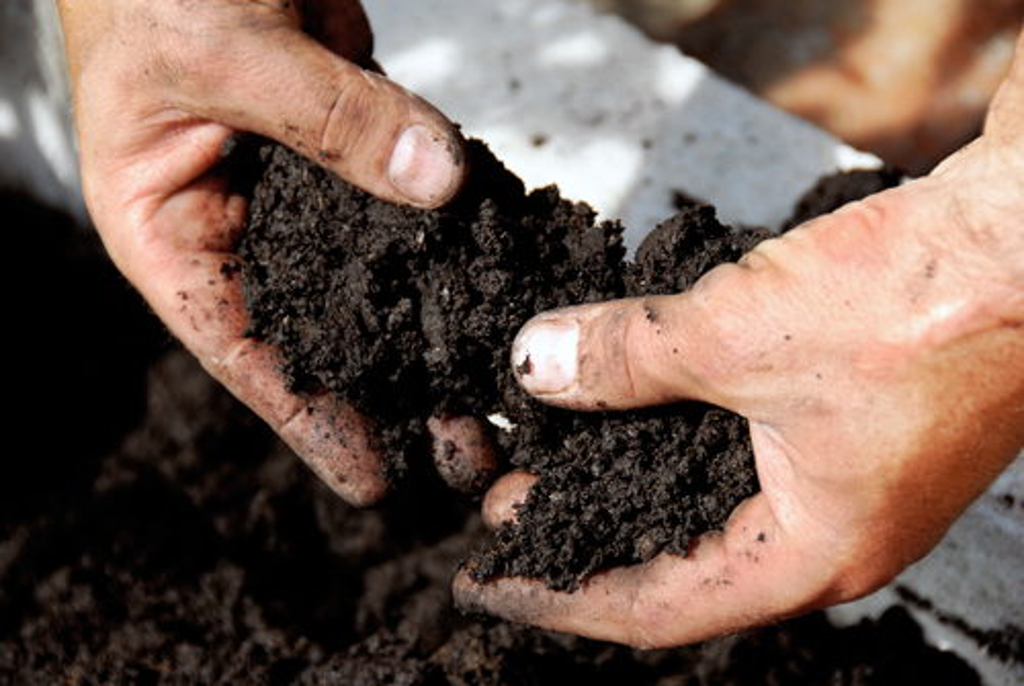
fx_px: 5127
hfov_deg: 11.4
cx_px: 512
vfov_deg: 7.7
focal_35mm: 180
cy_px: 343
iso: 200
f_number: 8
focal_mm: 120
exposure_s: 1/250
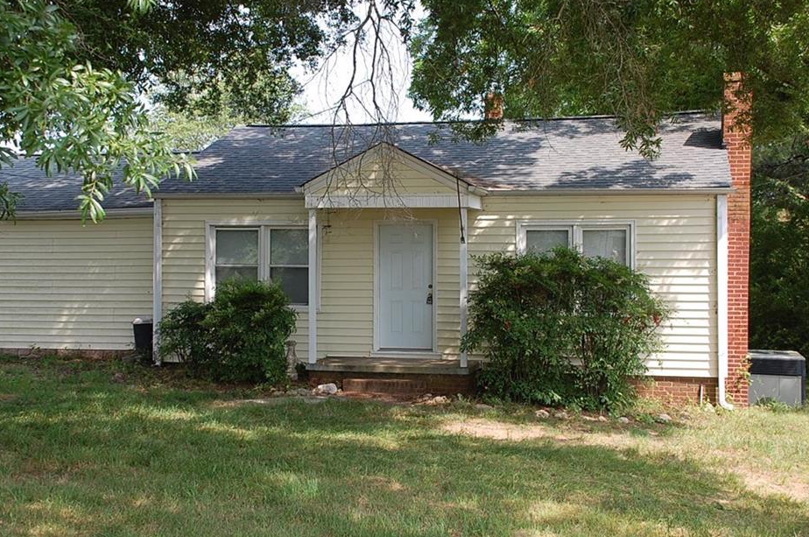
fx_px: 1157
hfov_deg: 38.5
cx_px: 375
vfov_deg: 26.1
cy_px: 251
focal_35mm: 52
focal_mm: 31
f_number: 6.3
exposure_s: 1/160
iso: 200
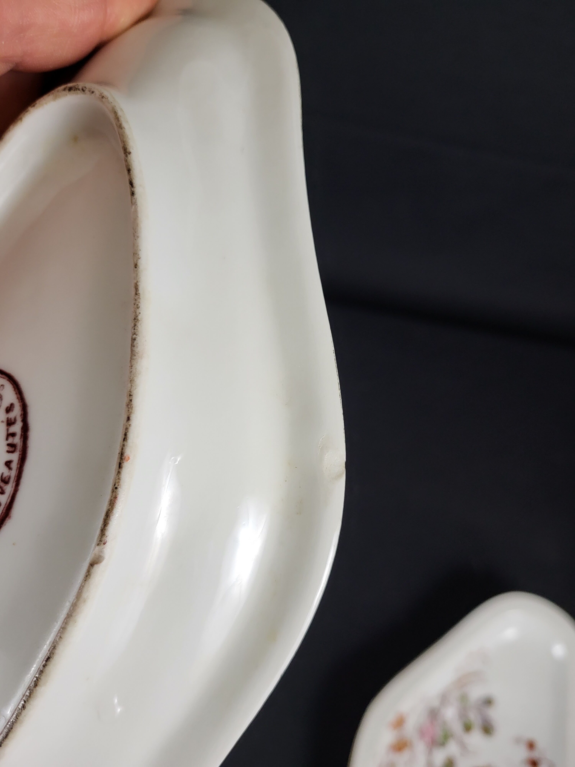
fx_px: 576
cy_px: 384
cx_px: 288
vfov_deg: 67.3
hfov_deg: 53.1
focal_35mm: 26
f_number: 1.8
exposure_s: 1/50
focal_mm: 5.4
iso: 200
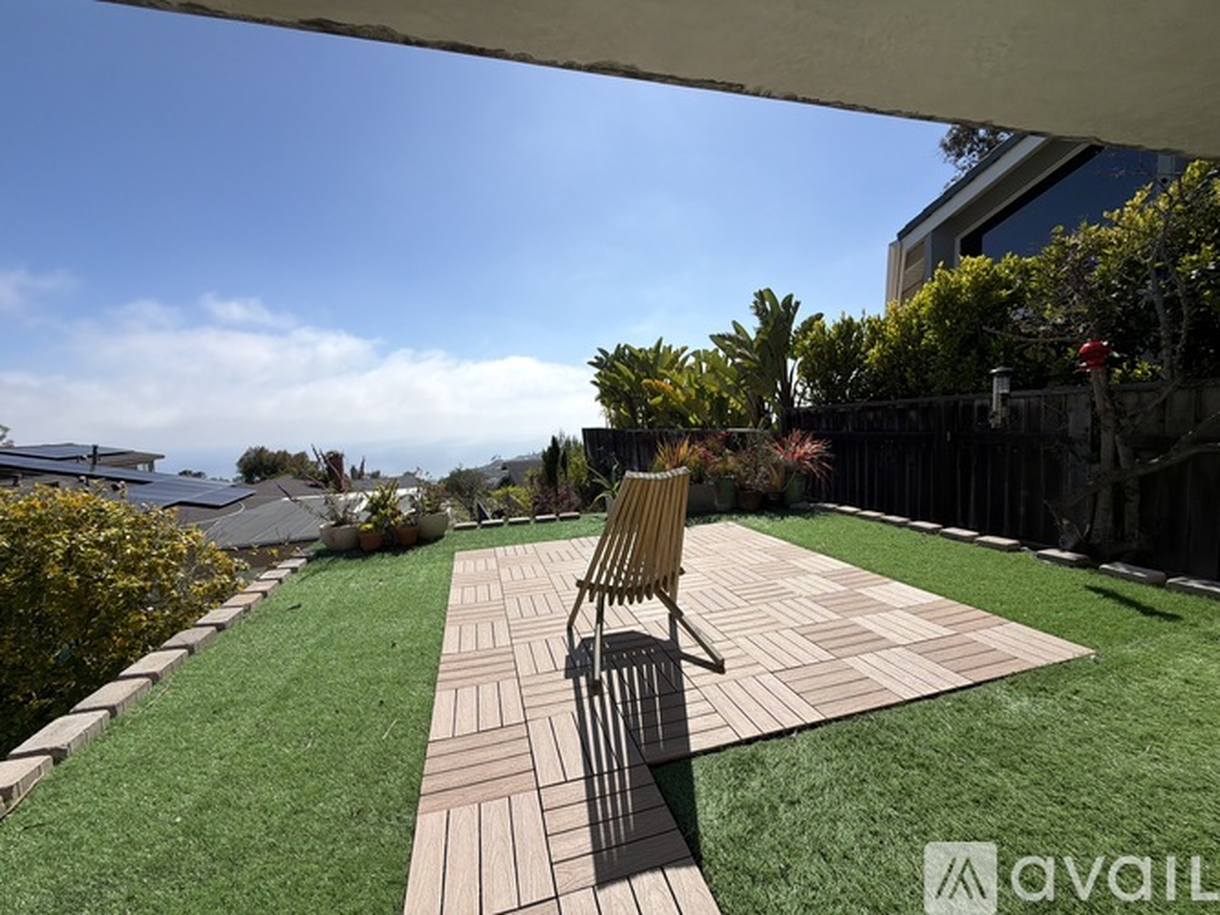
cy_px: 458
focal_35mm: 14
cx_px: 610
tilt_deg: -4.9
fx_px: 493
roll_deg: +1.9
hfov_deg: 102.1
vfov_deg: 85.7
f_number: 2.2
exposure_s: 1/1534
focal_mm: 2.22
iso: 20
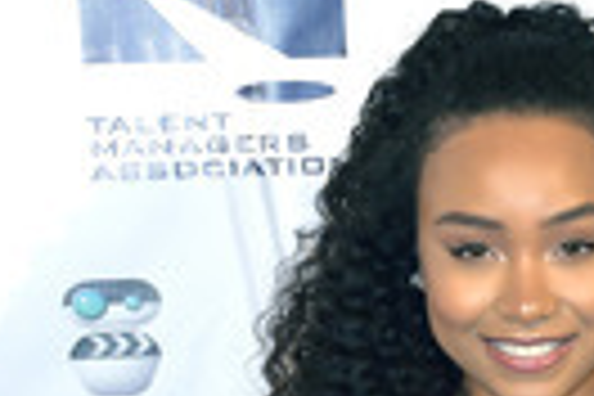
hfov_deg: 13.9
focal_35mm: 146
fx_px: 2409
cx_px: 538
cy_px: 801
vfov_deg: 8.8
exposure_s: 1/320
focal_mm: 48
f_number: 4.5
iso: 400
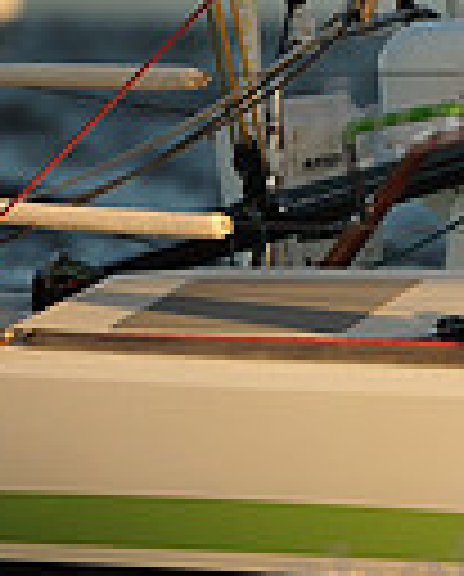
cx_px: 1131
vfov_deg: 1.1
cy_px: 243
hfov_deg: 0.9
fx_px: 29010
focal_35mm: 1696
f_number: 4
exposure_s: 1/1600
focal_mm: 400
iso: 640
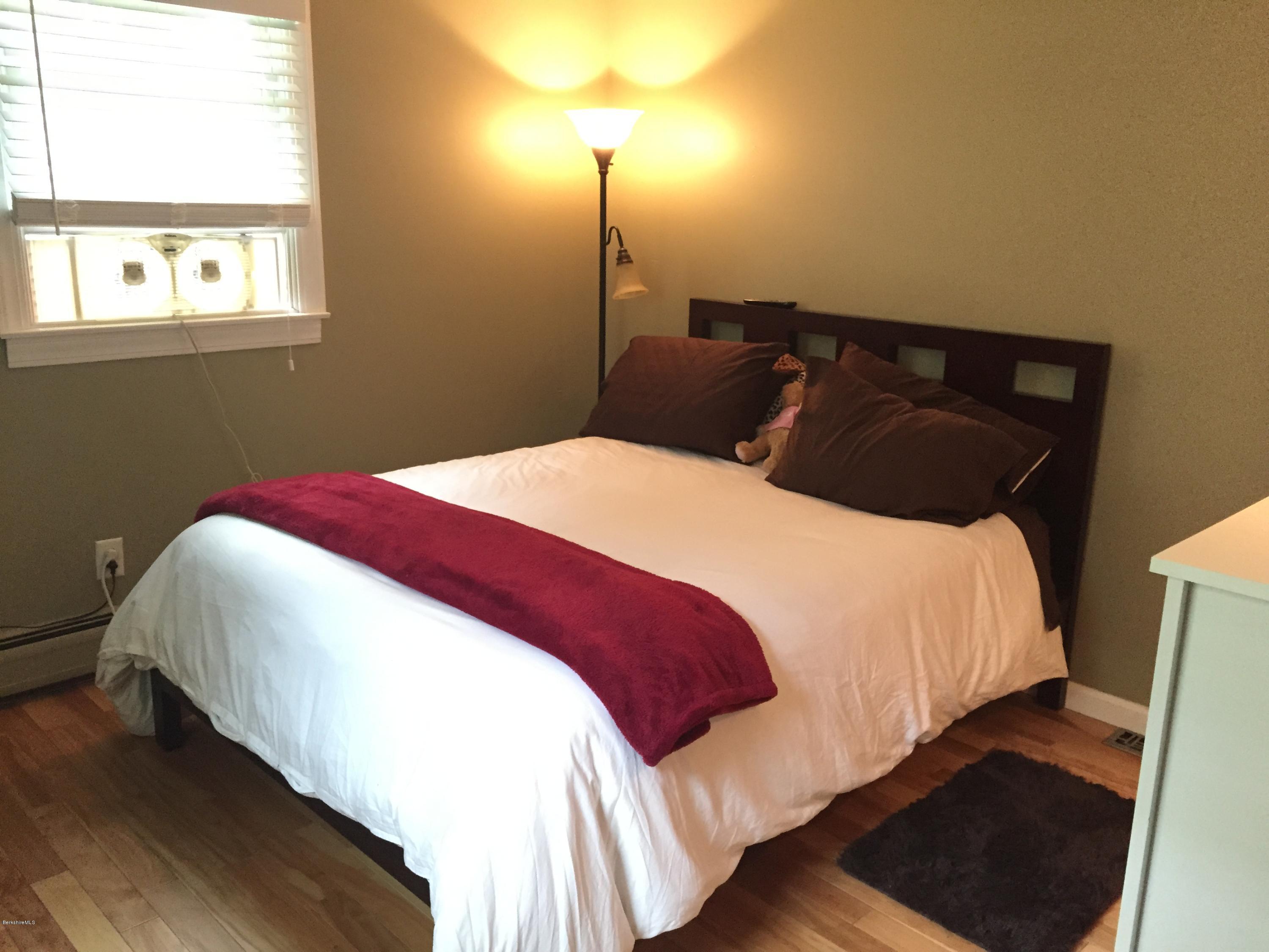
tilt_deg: -15.3
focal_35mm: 29
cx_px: 634
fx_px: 1063
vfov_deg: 48.2
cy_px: 476
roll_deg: -2.2
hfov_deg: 61.7
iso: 200
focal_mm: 4.15
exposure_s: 1/30
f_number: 2.2
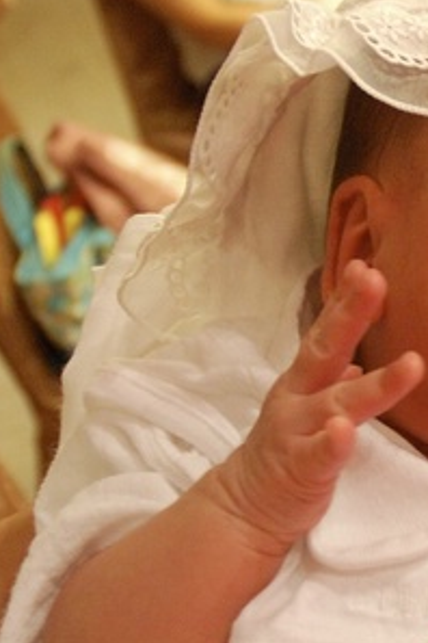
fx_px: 1658
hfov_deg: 14.0
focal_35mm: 93
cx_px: 596
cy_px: 375
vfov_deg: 21.9
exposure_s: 1/60
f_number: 3.5
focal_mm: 18
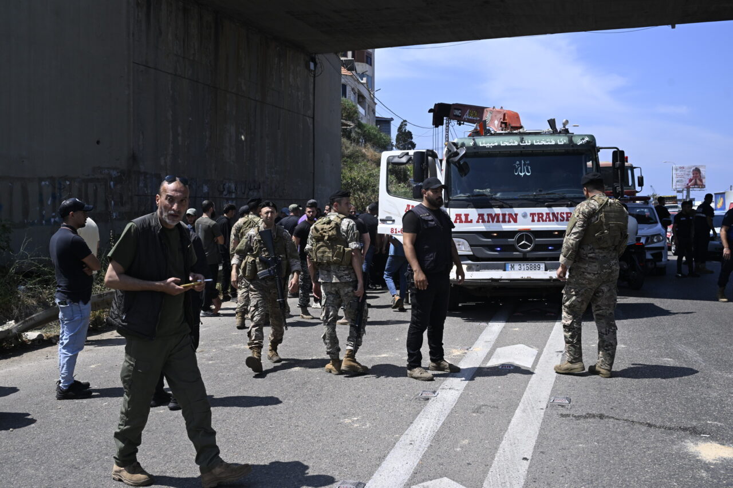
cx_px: 366
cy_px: 244
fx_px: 733
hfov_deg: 53.1
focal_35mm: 36
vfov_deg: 36.9
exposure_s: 1/1600
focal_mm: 36
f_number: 6.3
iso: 400
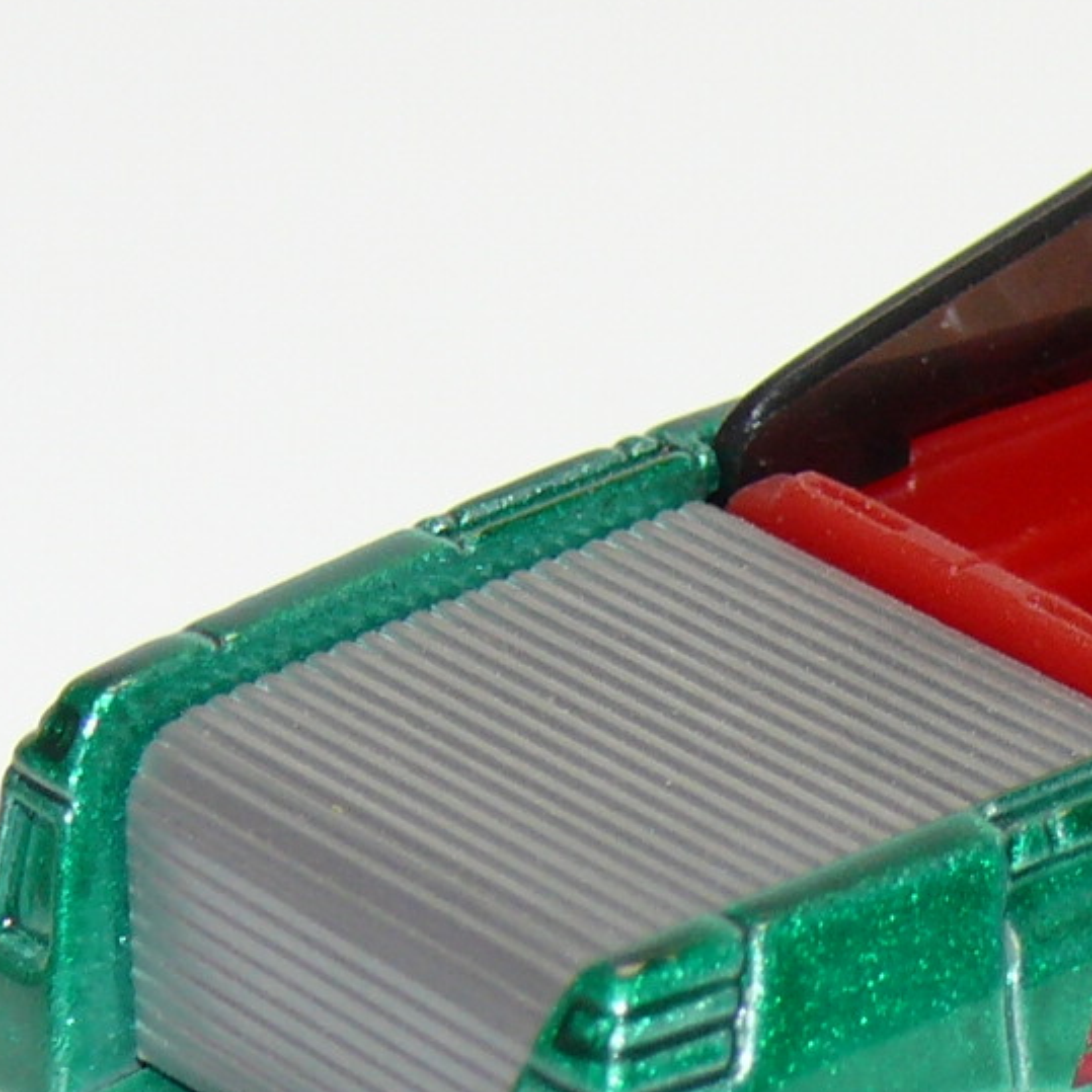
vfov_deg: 6.0
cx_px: 1370
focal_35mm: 294
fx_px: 10493
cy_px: 602
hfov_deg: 5.9
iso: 100
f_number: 4
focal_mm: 14.1
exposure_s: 1/30
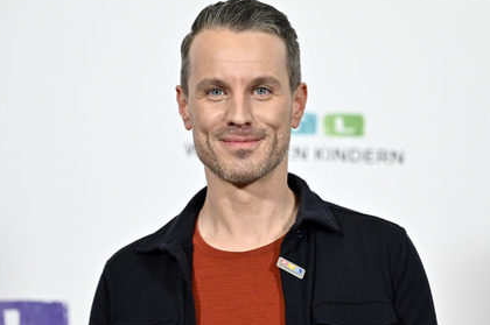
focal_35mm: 145
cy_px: 157
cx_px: 253
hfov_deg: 14.2
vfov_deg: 9.4
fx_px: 1971
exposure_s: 1/640
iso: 1000
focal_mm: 135
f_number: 2.8
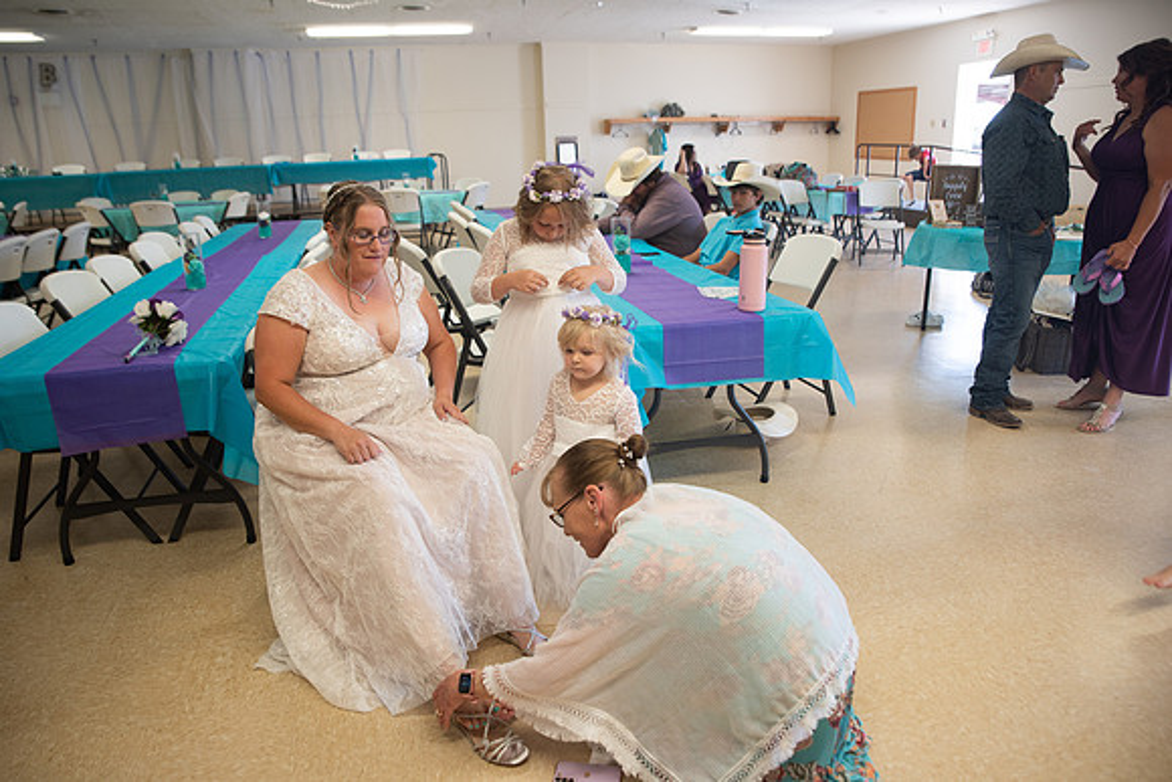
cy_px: 391
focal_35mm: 24
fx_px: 781
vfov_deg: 53.2
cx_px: 586
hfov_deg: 73.7
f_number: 3.5
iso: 400
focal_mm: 24
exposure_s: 1/125
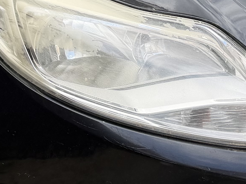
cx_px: 65
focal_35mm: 118
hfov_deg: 16.6
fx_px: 838
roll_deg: -1.1
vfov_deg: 12.2
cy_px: -57
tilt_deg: -22.5
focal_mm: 6.76
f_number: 1.78
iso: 80
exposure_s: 1/831
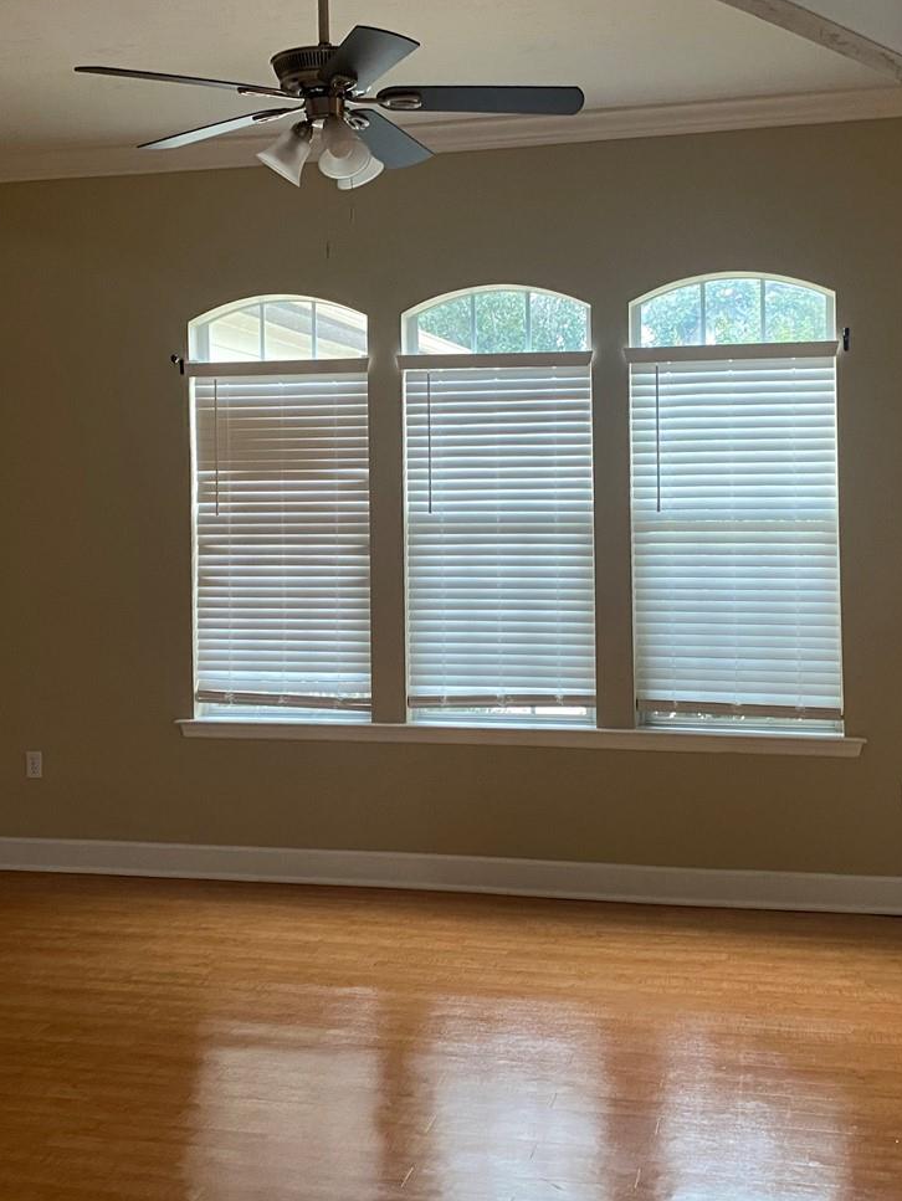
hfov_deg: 33.6
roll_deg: +2.5
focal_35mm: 43
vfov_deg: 43.7
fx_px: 1493
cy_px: 497
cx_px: 417
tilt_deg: +1.6
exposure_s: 1/60
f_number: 1.8
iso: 160
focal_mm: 4.25
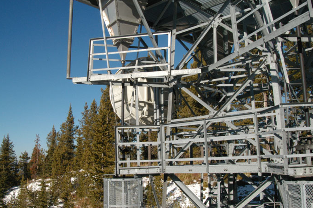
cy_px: 101
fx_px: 321
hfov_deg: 51.9
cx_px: 156
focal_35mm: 37
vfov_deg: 35.8
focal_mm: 24
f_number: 22
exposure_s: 1/180
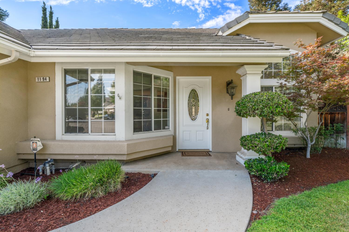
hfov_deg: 95.0
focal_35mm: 16
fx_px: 160
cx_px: 174
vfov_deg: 72.1
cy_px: 116
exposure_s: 1/40
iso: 100
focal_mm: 11
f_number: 7.1
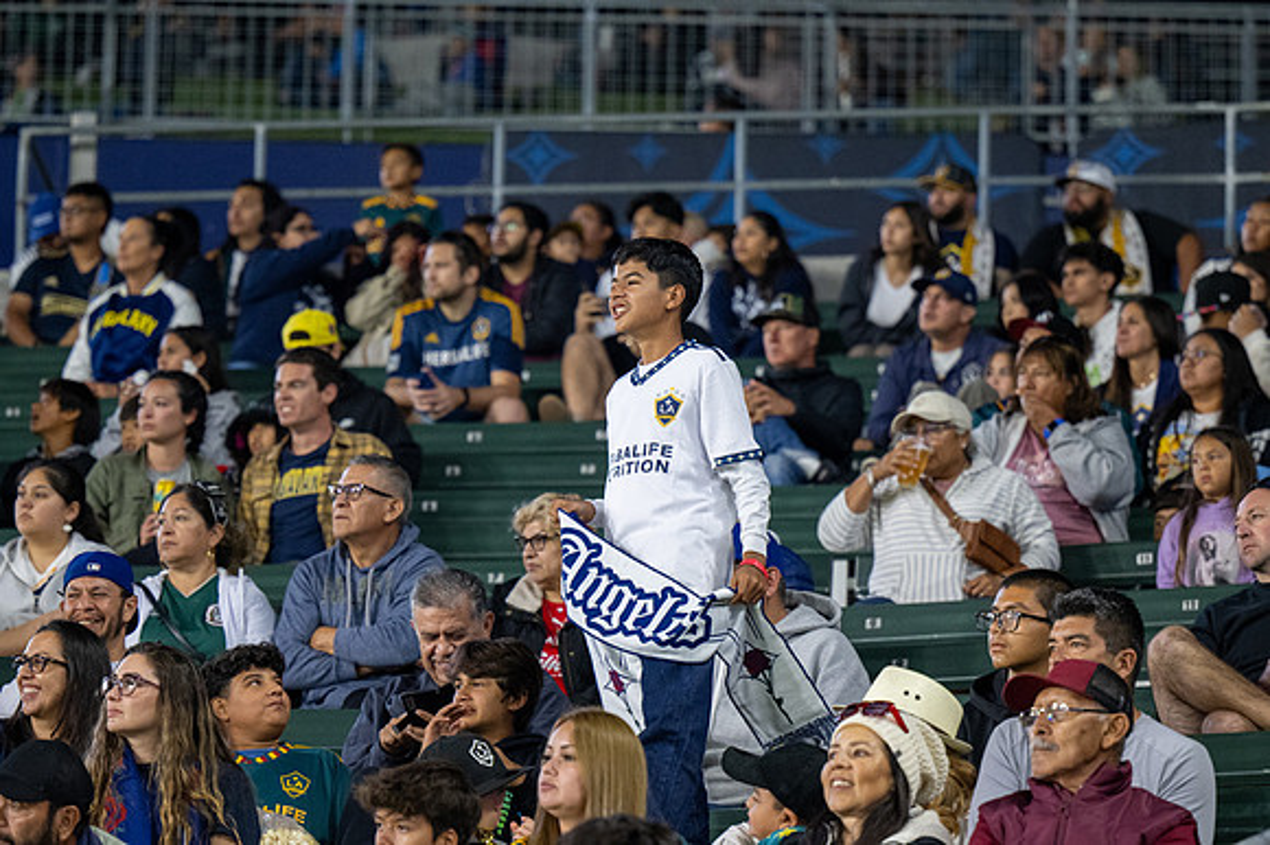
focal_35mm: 187
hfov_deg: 11.0
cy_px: 422
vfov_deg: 7.3
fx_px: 6593
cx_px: 635
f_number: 2.8
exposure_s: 1/200
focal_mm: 125
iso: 1400
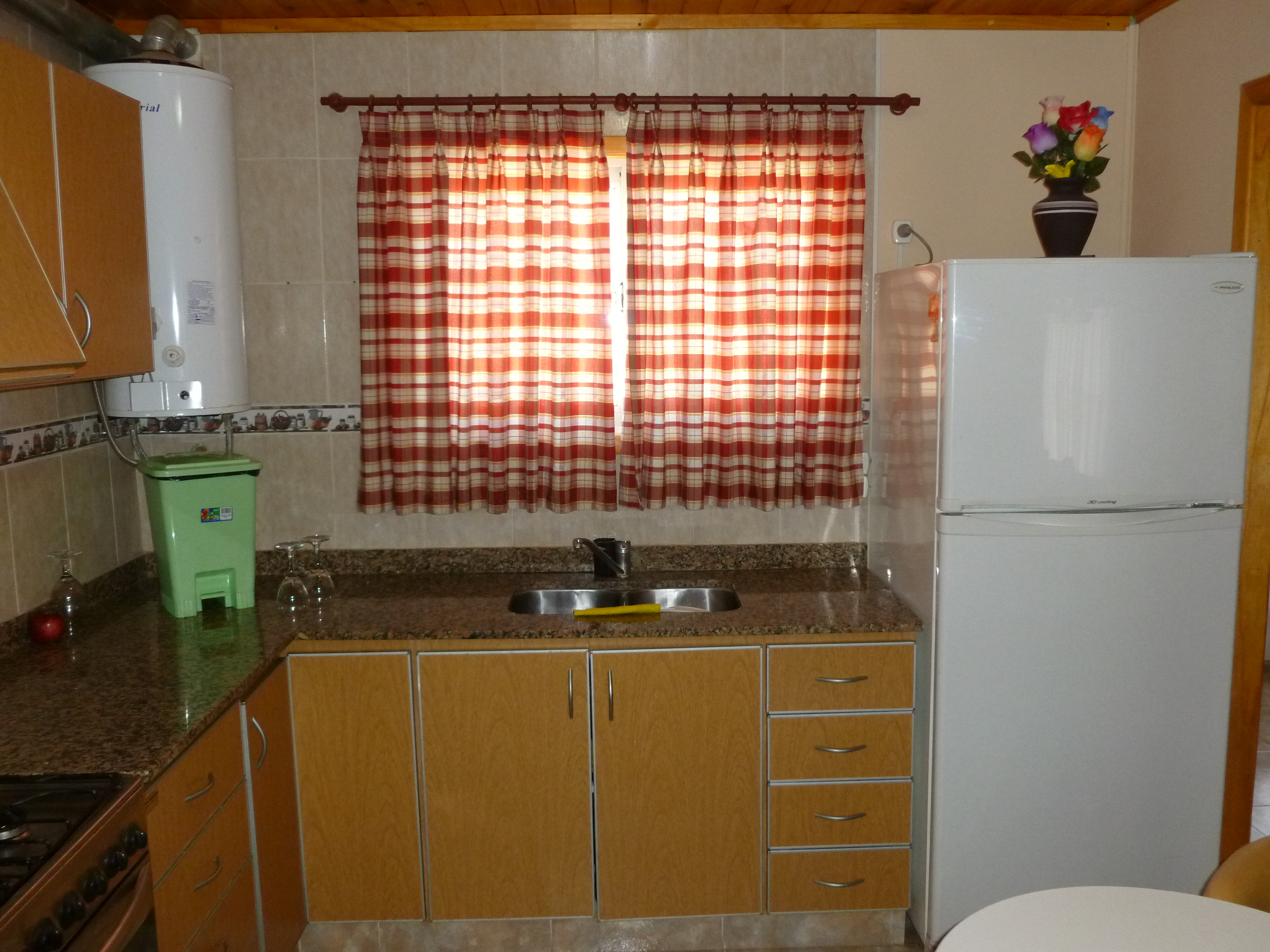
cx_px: 635
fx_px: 1027
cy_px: 476
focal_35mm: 28
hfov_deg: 63.4
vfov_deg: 49.7
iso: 200
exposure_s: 1/60
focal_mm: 5
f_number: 3.3
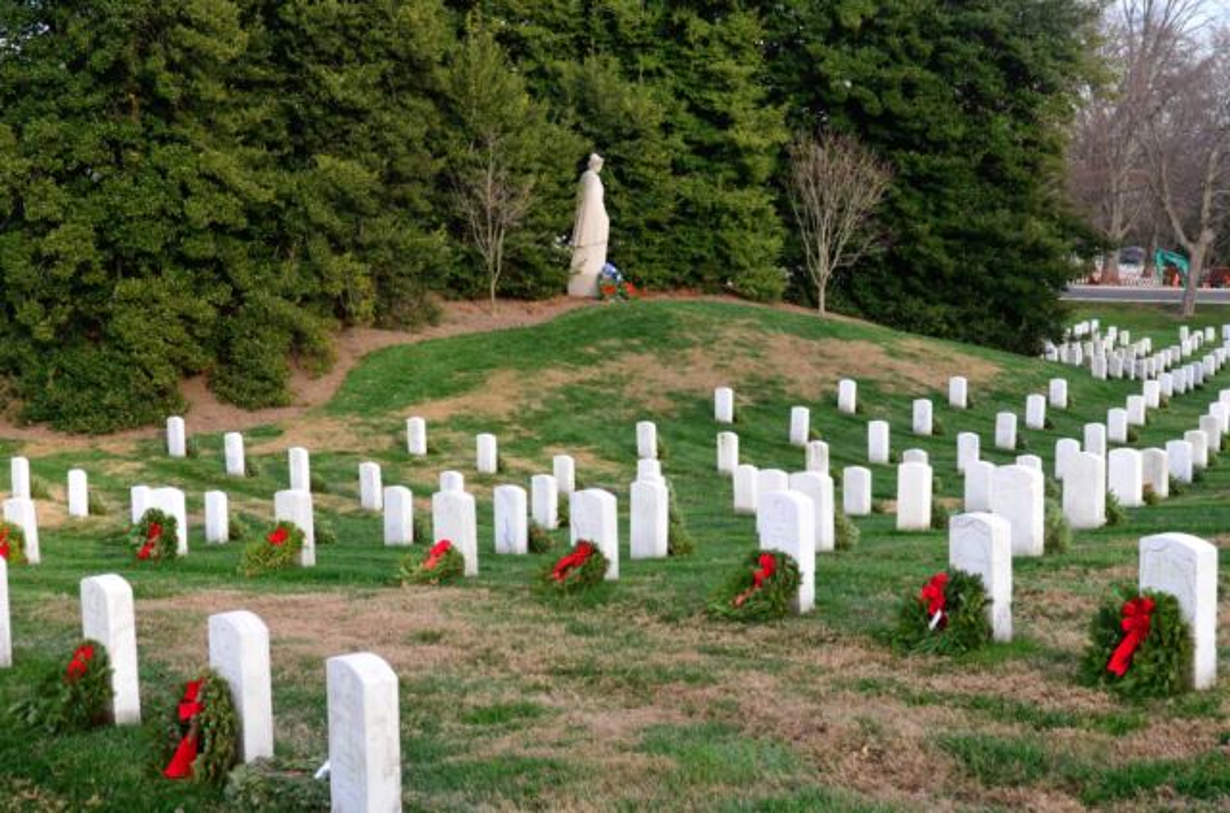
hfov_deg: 39.0
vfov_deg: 26.3
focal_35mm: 51
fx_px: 1738
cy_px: 406
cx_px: 615
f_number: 11
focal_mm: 34
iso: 200
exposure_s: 1/50
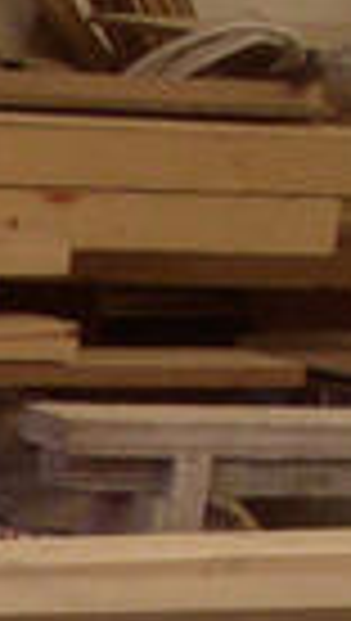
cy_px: 1192
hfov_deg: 4.7
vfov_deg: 8.6
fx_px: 3957
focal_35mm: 240
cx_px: -1026
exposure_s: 1/50
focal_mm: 6
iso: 80
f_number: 2.8
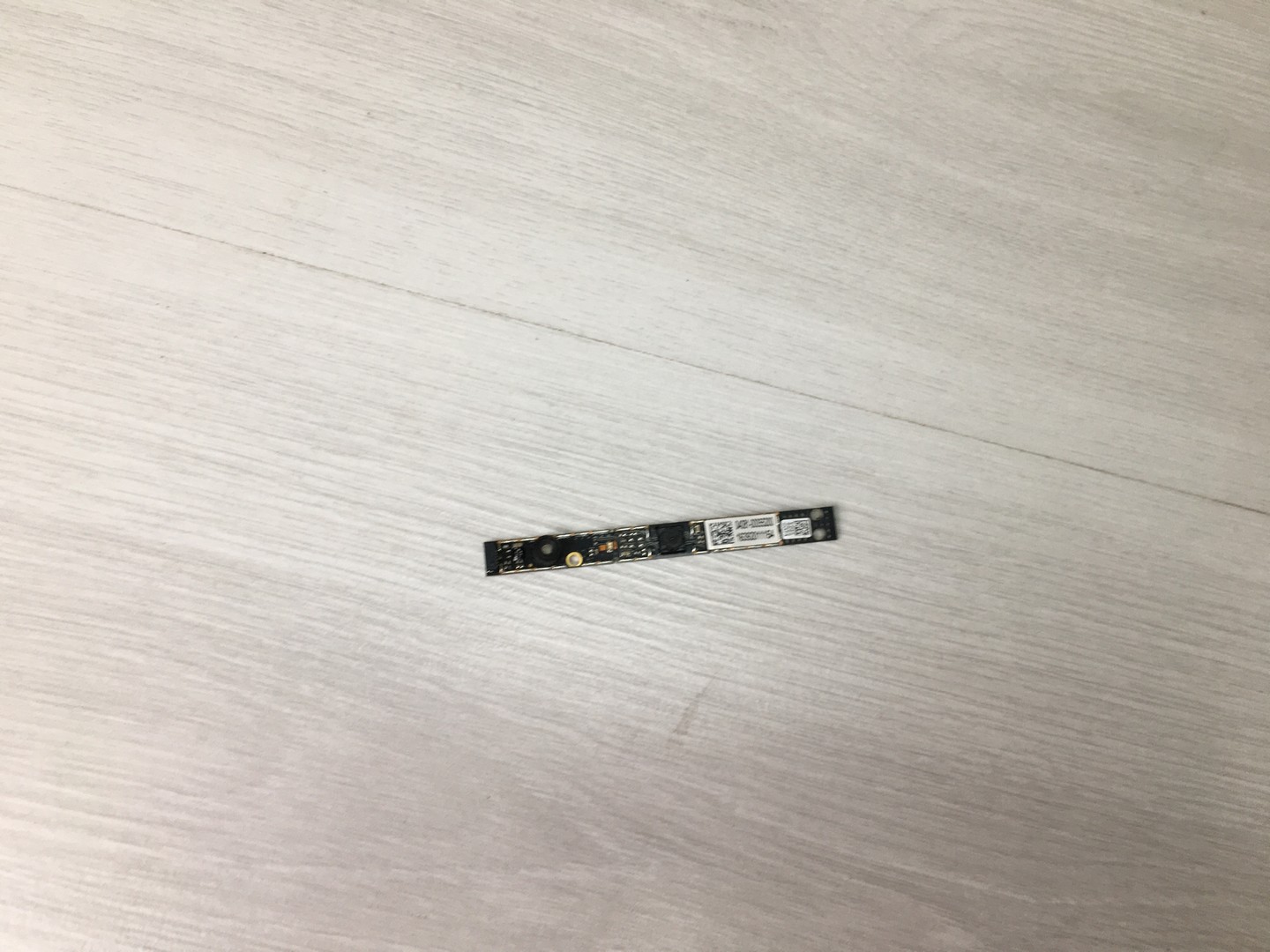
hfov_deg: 61.7
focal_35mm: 29
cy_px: 476
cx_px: 635
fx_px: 1064
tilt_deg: -74.8
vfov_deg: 48.2
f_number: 2.2
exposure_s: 1/100
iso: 32
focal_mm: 4.15
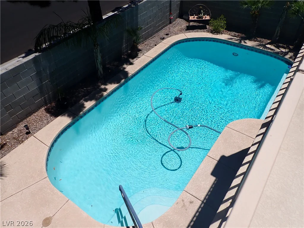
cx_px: 152
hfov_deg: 69.4
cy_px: 114
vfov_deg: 54.9
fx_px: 220
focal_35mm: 25
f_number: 8
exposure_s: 1/500
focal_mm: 4.5
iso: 100
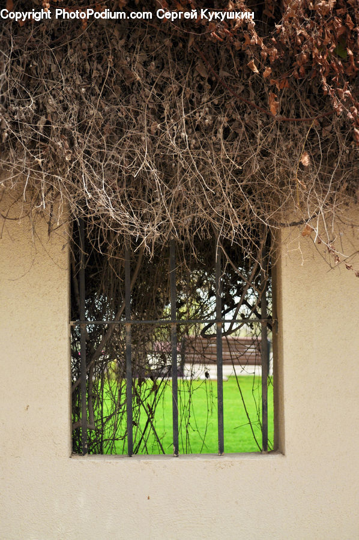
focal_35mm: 82
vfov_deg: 24.6
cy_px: 270
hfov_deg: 16.5
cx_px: 180
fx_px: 1237
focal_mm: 55
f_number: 4.5
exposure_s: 1/2000
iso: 200
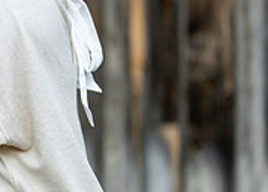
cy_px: 119
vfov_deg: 8.1
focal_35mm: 178
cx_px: -84
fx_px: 1355
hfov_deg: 11.0
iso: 100
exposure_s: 1/2500
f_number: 1.2
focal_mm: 50
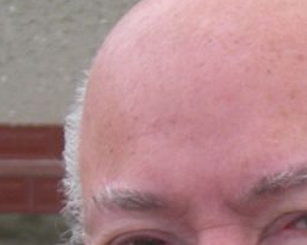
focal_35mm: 355
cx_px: 355
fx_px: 3222
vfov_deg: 4.3
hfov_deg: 5.4
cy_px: 311
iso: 86
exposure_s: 1/130
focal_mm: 10.1
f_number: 4.1
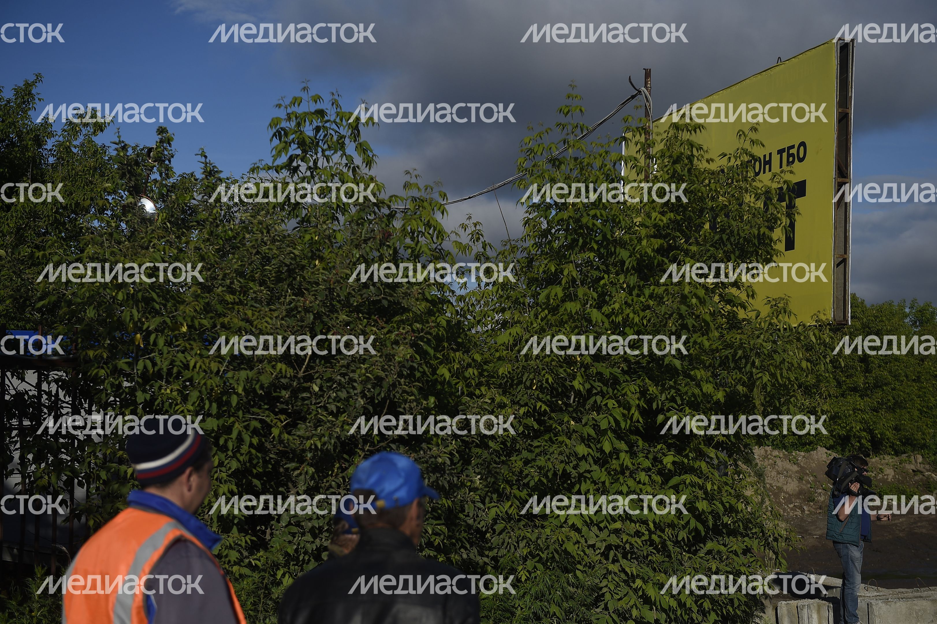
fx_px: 1613
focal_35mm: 62
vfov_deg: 21.9
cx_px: 468
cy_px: 312
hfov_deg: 32.4
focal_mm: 62
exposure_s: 1/4000
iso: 200
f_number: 4
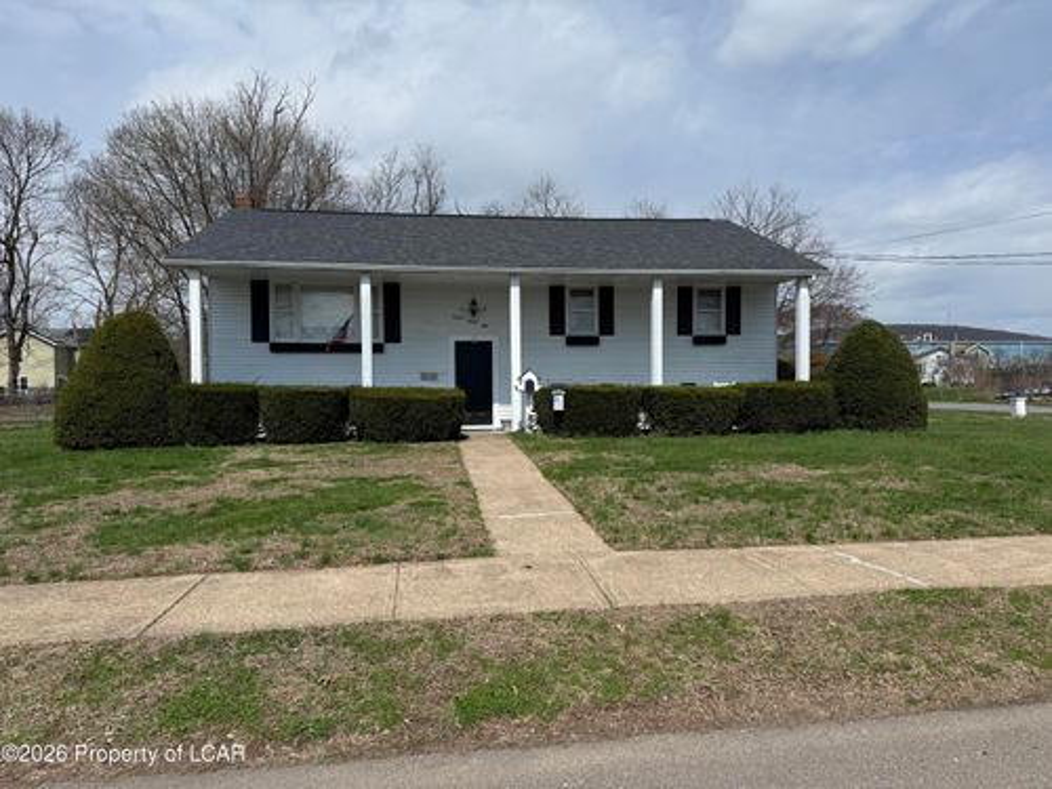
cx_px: 526
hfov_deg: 71.6
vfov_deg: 56.8
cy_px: 394
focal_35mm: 24
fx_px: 729
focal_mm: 6.76
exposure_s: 1/7353
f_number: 1.78
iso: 80
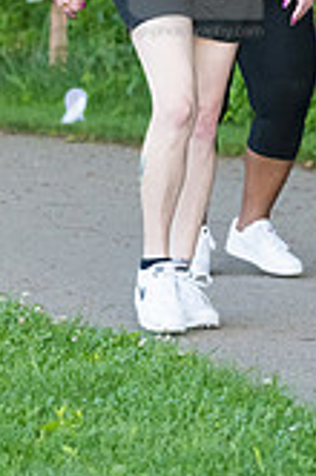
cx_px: 195
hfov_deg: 4.2
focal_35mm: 326
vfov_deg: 6.3
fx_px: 4310
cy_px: -40
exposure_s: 1/1600
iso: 4000
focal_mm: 120
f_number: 5.6
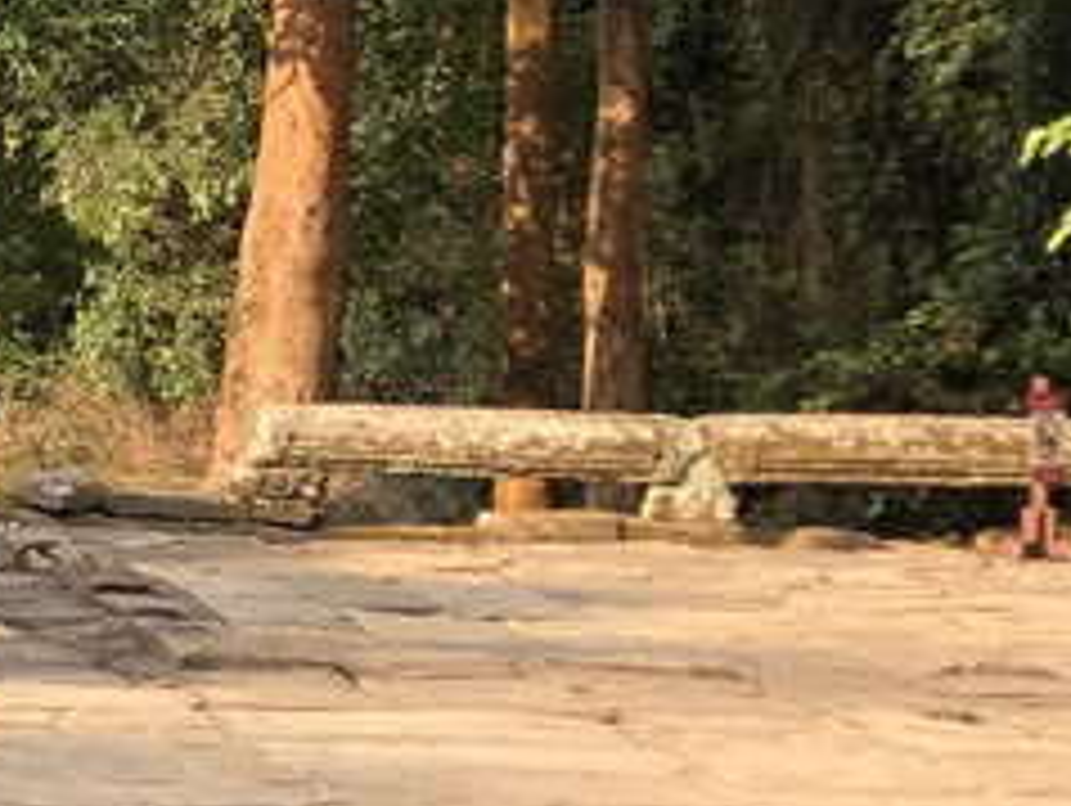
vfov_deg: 10.5
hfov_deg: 13.1
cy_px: 131
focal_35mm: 141
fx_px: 4367
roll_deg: +0.2
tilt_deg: +0.4
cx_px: -608
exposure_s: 1/528
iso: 20
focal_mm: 4
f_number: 1.8
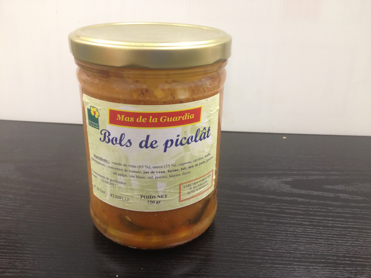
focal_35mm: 35
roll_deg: -1.4
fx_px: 375
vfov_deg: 40.7
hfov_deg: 52.6
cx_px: 186
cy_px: 139
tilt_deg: -24.6
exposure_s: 1/20
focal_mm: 4.28
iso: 125
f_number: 2.4
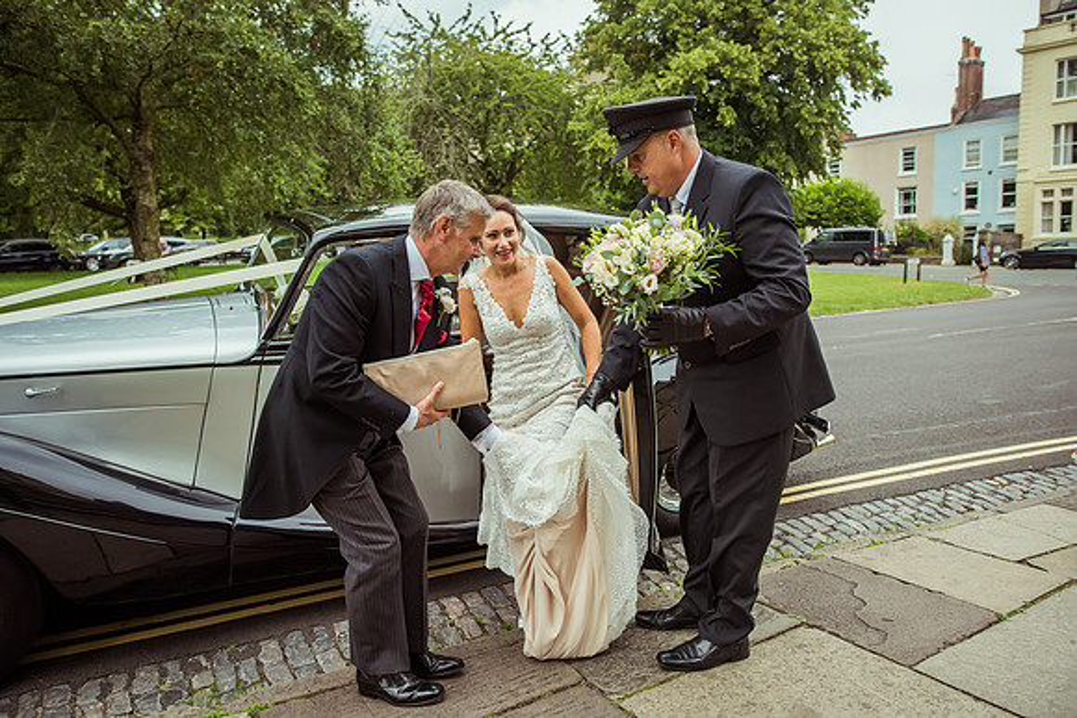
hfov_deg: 73.7
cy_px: 359
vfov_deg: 53.2
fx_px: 718
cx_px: 538
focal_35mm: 24
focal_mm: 24
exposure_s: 1/1250
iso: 160
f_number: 3.5
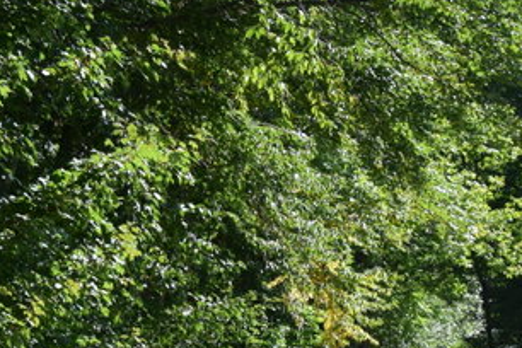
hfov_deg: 12.5
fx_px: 2376
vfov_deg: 8.3
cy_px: 370
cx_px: 447
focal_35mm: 164
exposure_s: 1/250
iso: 200
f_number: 8
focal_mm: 29
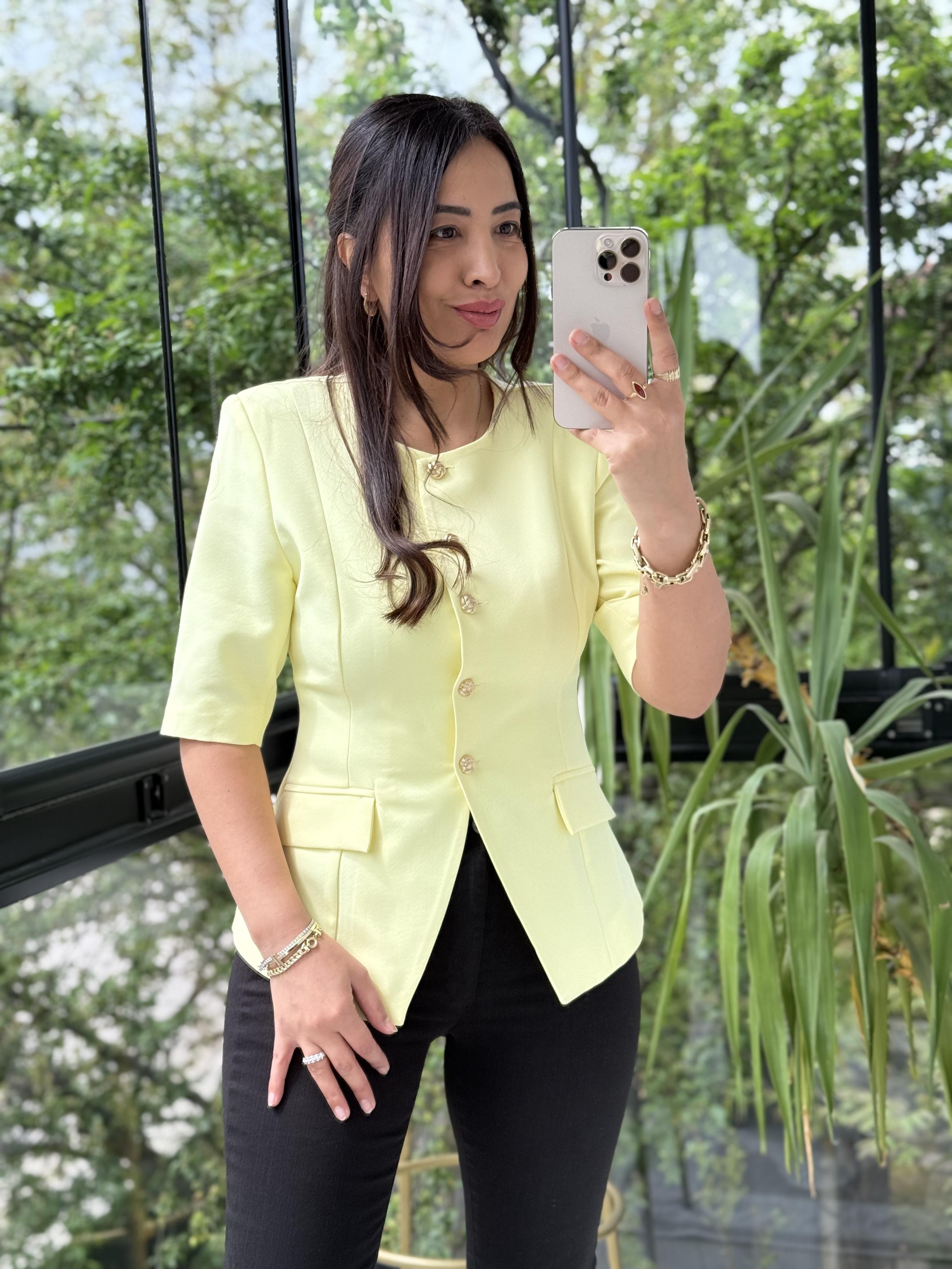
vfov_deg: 39.7
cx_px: 476
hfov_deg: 30.3
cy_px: 634
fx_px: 1760
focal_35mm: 48
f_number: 1.78
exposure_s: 1/429
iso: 64
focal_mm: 6.76
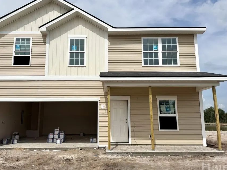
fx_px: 190
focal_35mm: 29
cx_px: 102
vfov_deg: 48.2
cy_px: 86
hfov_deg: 61.5
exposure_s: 1/10309
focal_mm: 6.76
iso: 80
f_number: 1.78
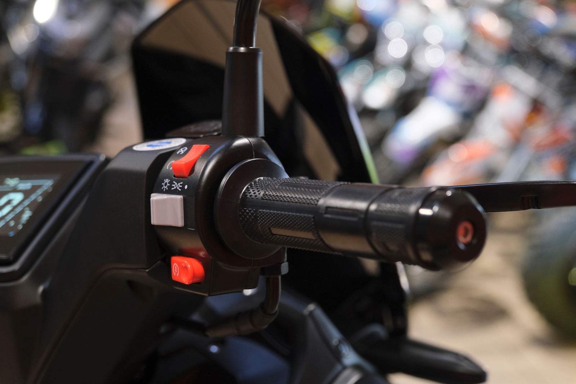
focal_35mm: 56
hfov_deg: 35.6
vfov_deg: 24.2
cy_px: 192
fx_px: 896
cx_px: 288
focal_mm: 37.6
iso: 1600
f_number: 4
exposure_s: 1/100
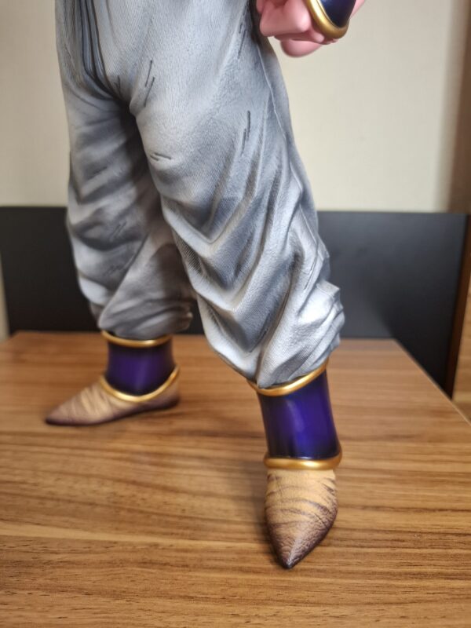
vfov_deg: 73.9
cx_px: 236
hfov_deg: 58.9
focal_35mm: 23
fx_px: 417
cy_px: 314
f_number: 1.8
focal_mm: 5.54
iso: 250
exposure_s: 1/33
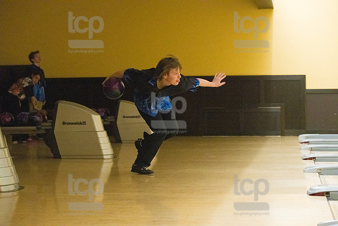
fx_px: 732
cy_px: 113
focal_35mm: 78
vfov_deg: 17.5
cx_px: 169
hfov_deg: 26.0
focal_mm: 78
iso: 10000
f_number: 4.5
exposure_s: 1/1000
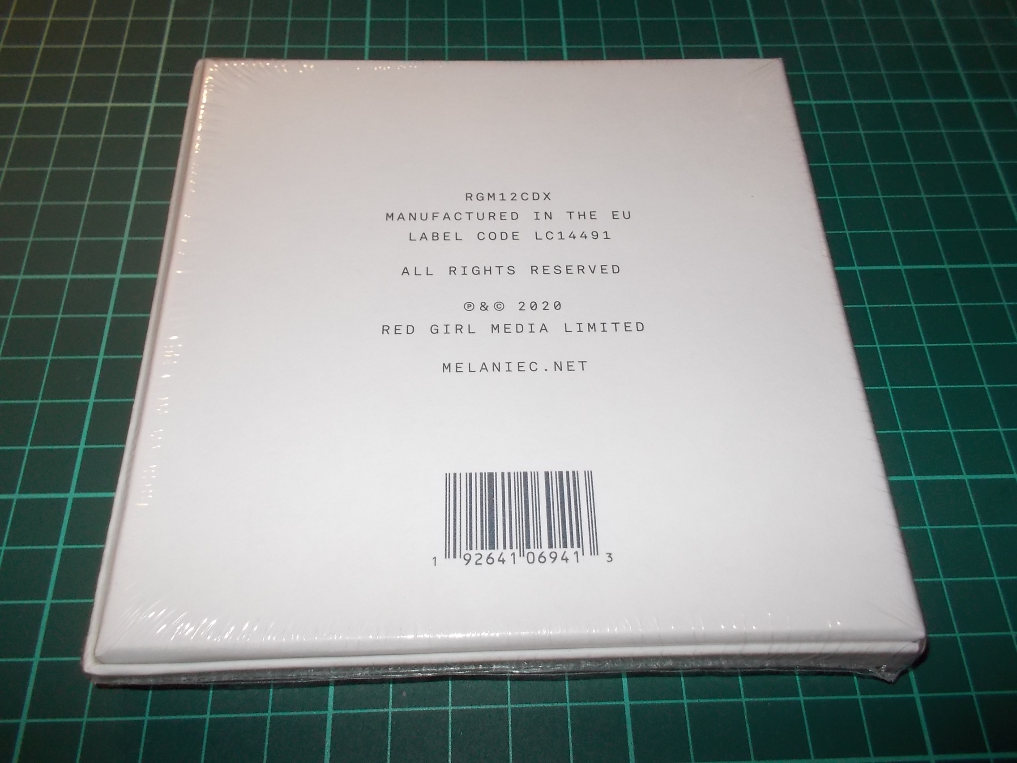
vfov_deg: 48.2
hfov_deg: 61.7
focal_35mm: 29
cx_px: 508
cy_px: 382
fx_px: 852
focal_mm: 4.1
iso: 200
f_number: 3.3
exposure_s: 1/30
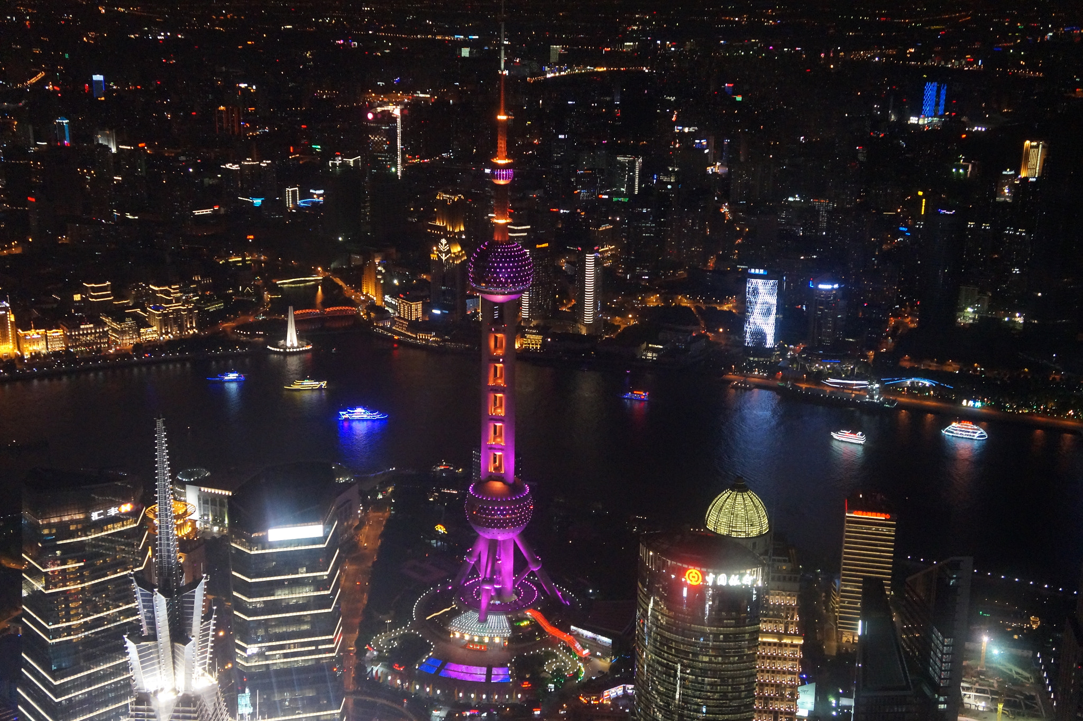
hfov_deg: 46.4
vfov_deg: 31.9
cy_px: 360
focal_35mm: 42
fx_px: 1263
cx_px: 542
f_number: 4
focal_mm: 28
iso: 3200
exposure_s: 1/40
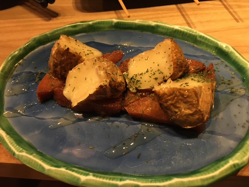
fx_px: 209
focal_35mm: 29
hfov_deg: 61.7
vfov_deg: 48.2
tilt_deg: -57.1
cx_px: 124
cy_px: 94
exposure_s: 1/15
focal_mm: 4.15
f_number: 2.2
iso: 200
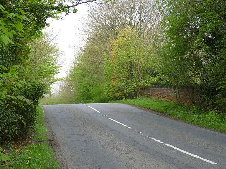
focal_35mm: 88
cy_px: 82
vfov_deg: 16.8
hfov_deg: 22.2
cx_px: 120
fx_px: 575
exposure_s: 1/200
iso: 160
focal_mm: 14.4
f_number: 3.4
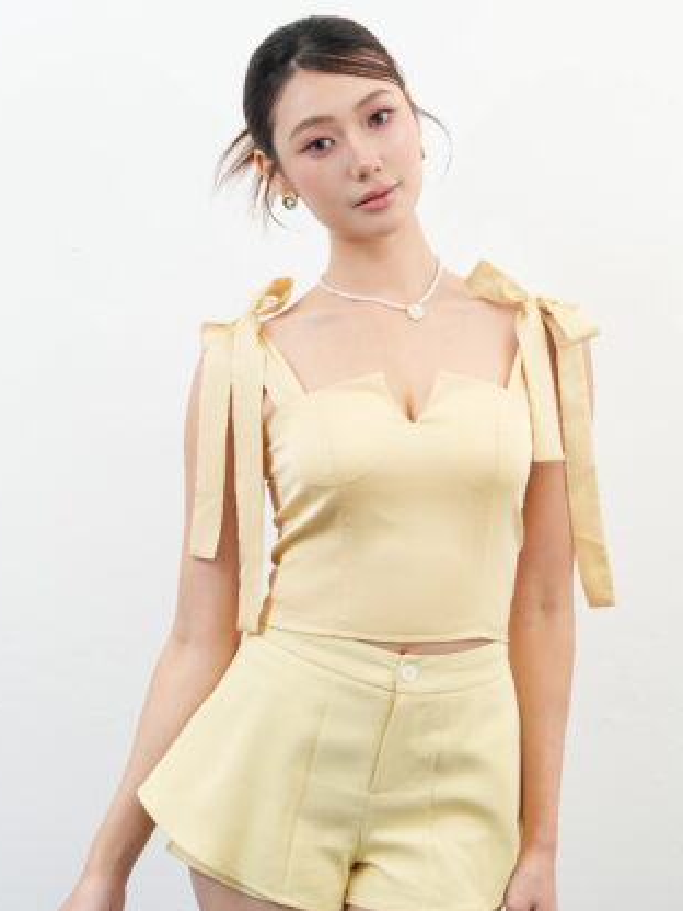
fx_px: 2683
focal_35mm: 102
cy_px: 445
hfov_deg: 14.5
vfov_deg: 19.3
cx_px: 322
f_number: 4.5
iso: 800
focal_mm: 70
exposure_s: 1/200
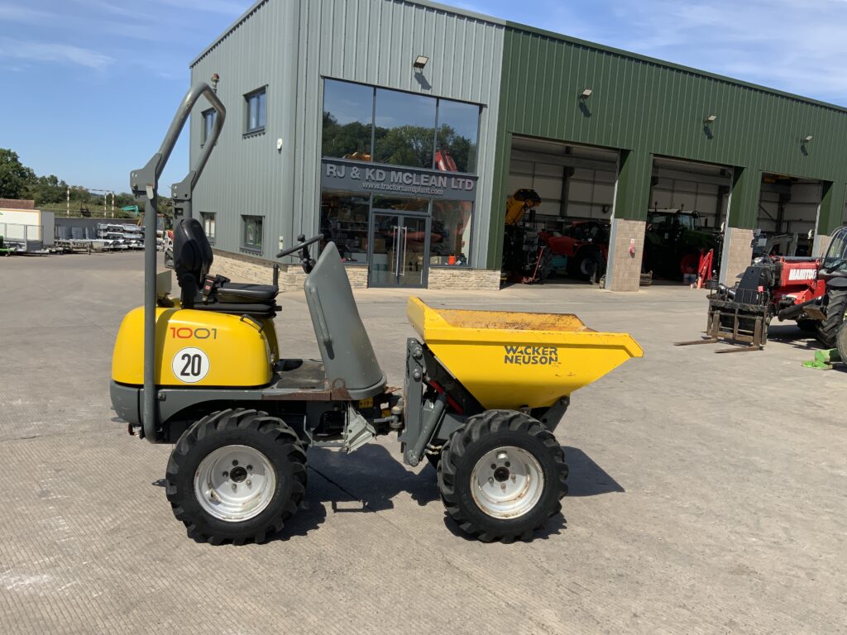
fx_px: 710
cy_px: 318
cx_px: 424
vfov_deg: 48.2
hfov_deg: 61.7
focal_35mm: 29
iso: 16
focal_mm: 3
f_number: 1.8
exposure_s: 1/1984
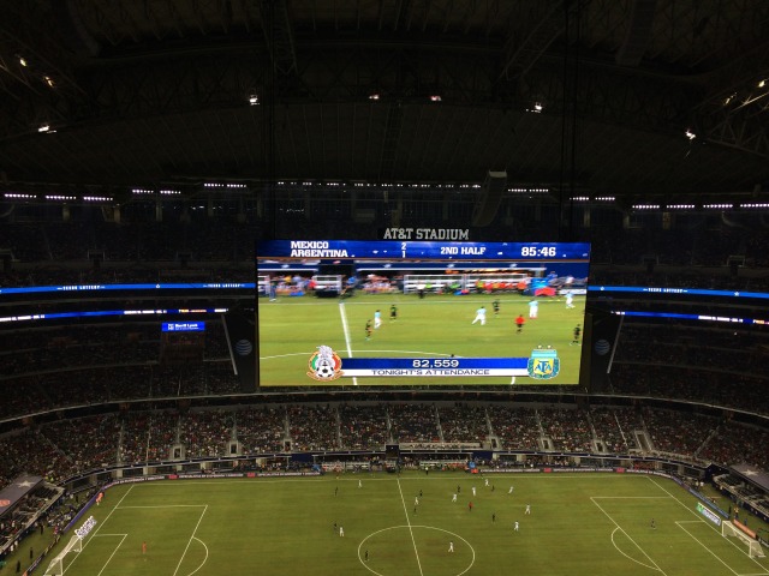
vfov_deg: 48.2
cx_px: 384
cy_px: 288
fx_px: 644
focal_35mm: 29
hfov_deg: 61.7
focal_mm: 4.15
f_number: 2.2
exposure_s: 1/120
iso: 50
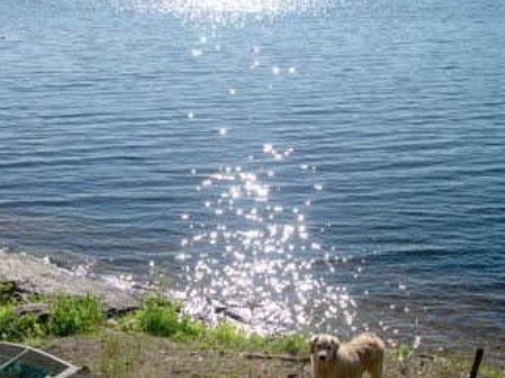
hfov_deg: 35.9
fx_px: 773
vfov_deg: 27.5
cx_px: 174
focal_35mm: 53
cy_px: 167
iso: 100
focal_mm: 8
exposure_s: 1/250
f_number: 7.6
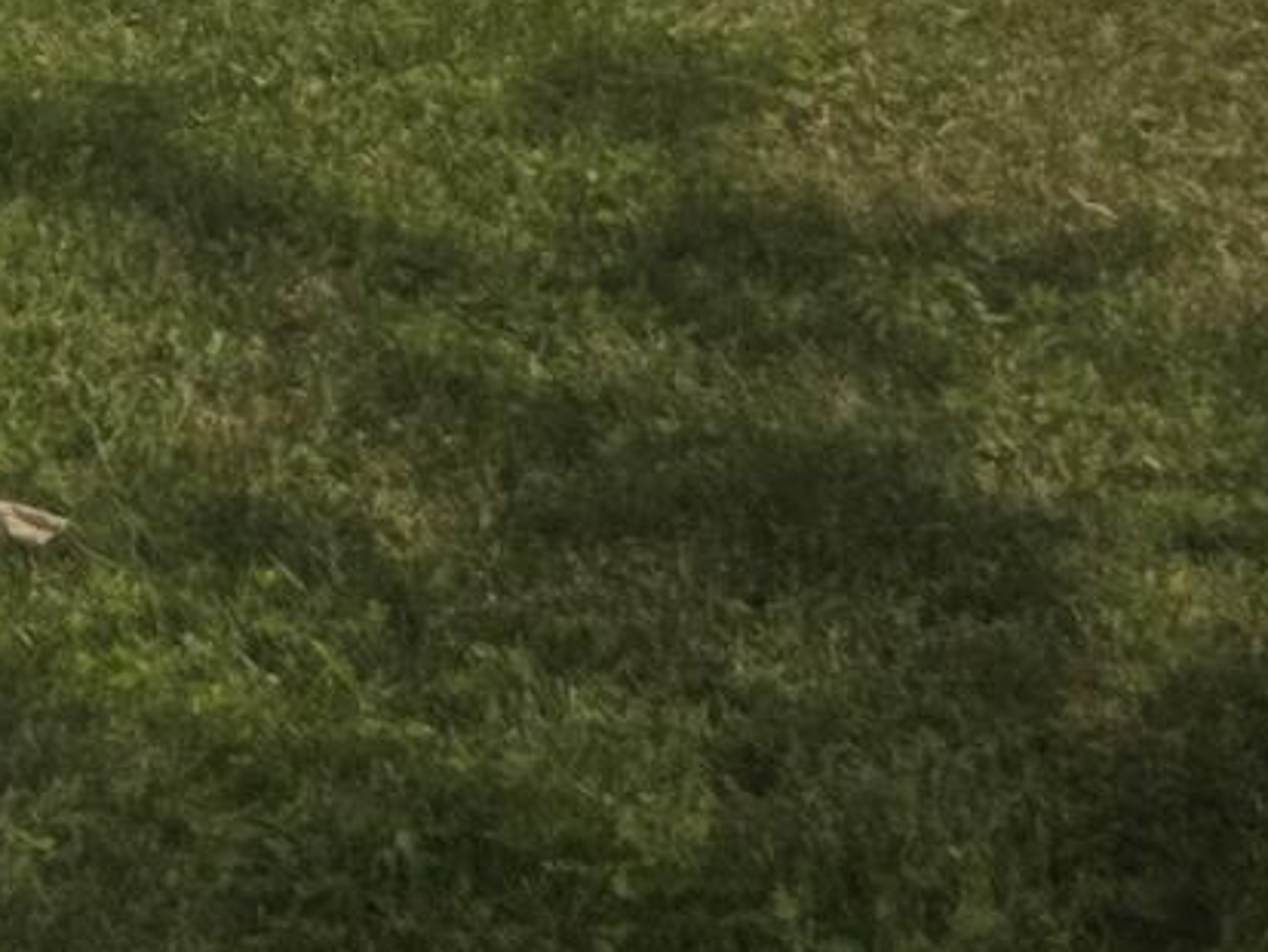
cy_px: -1723
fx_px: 6119
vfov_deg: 7.9
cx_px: -3242
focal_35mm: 167
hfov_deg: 8.5
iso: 80
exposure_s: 1/7626
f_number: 1.7
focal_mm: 6.3
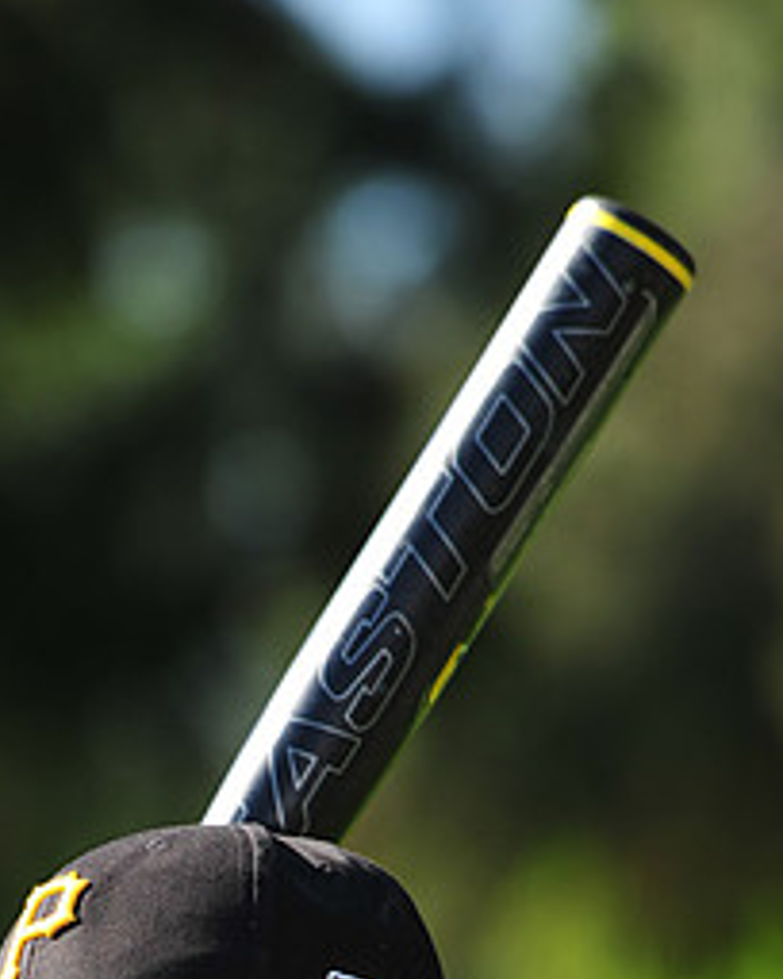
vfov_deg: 4.5
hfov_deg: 3.6
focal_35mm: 426
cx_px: 173
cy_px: 1075
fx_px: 12340
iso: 200
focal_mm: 200
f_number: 5
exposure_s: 1/800
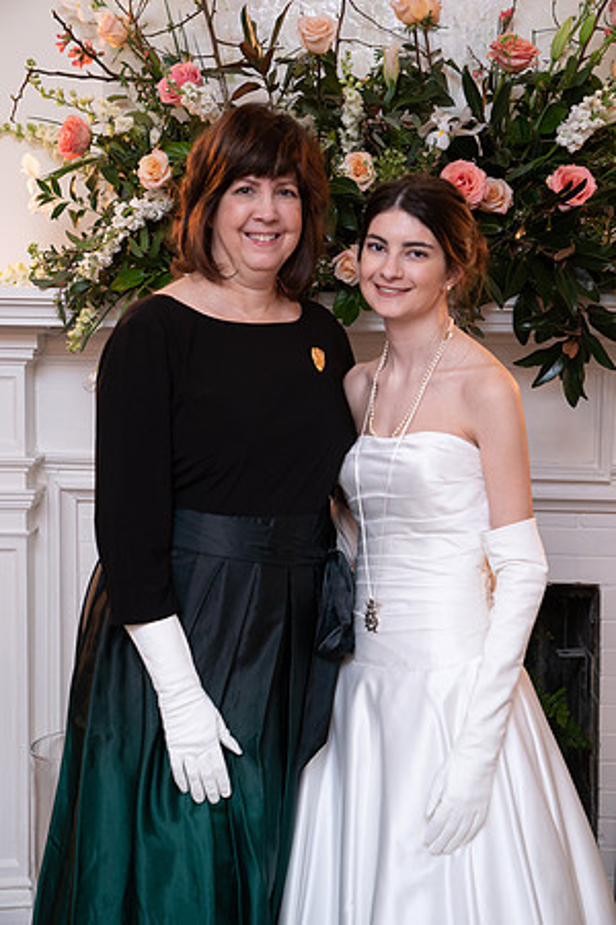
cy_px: 462
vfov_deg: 31.9
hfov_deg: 21.6
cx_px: 308
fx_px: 1617
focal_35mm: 63
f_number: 4.5
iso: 800
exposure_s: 1/80
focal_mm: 63
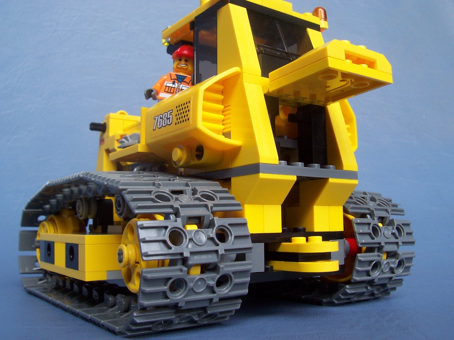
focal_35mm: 37
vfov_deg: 38.7
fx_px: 485
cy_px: 170
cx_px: 227
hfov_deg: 50.1
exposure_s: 1/125
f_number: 5.6
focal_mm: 5.6
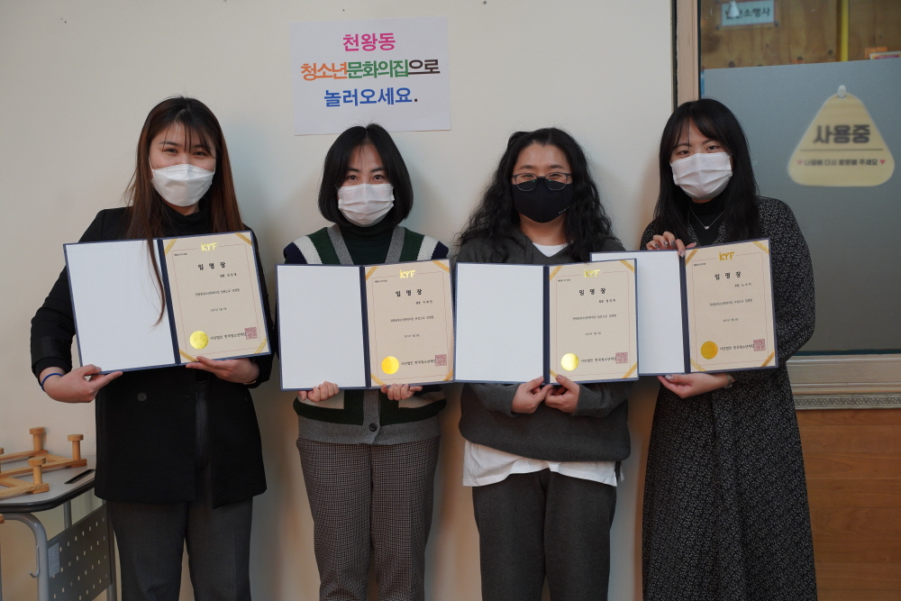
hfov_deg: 35.0
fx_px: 1427
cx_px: 450
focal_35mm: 57
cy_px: 300
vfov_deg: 23.8
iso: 640
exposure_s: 1/160
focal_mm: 57
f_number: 4
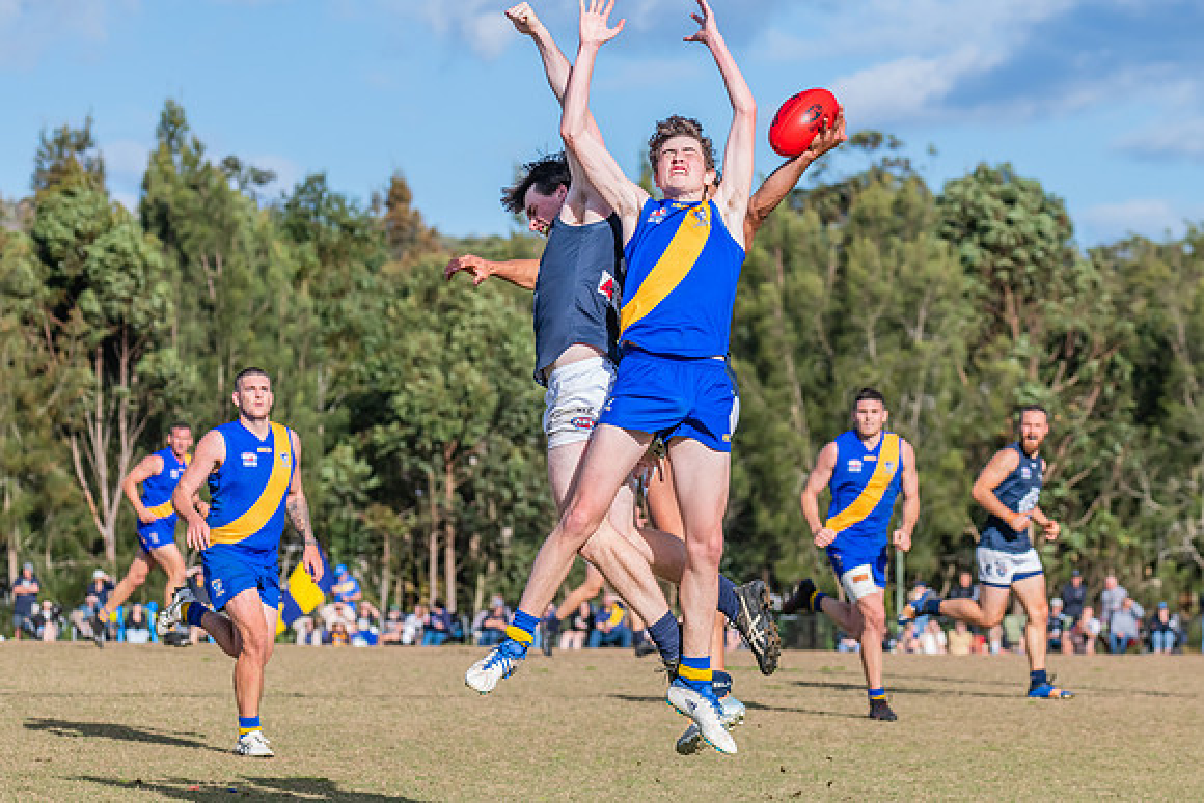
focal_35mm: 177
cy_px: 402
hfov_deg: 11.6
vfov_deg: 7.8
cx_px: 600
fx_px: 5906
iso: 800
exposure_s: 1/2000
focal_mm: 170
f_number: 9
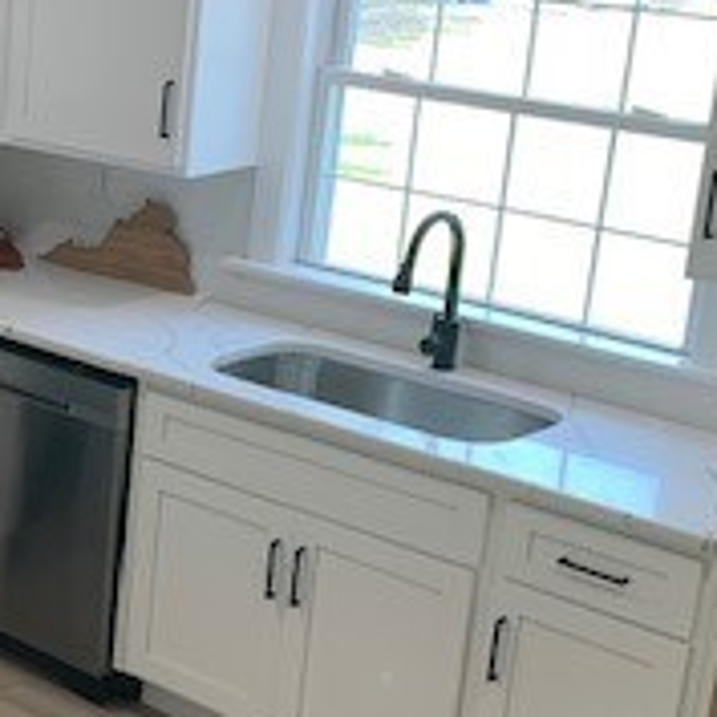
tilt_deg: -17.1
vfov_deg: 20.9
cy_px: 413
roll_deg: -1.3
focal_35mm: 83
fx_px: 1945
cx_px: -207
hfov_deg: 19.3
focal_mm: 4.25
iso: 64
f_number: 1.8
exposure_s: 1/120
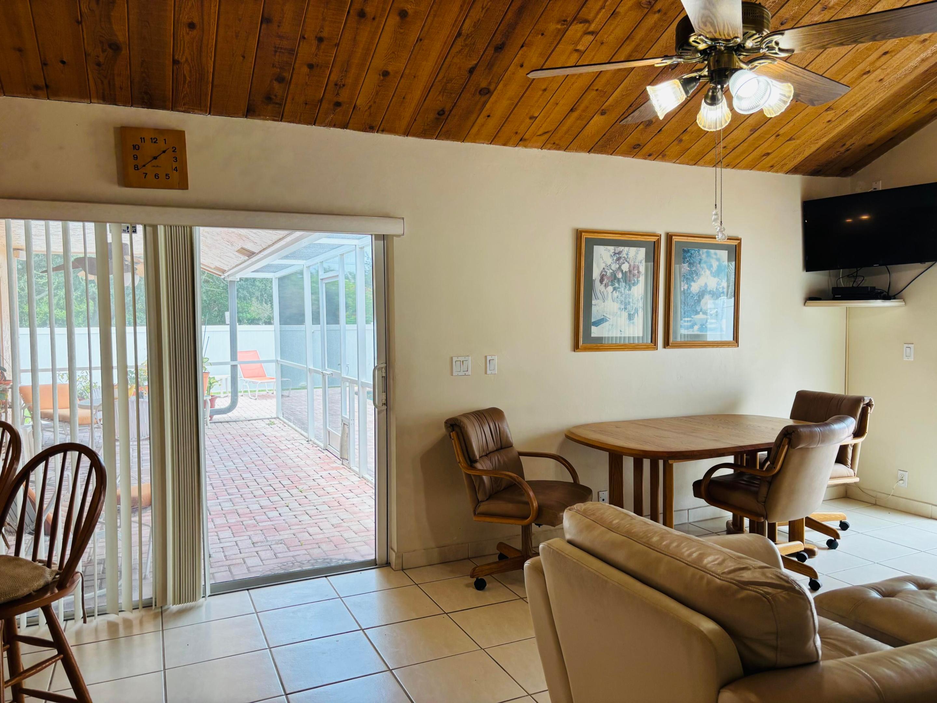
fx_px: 704
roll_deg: +0.0
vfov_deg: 53.1
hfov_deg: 67.3
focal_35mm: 26
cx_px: 468
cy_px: 352
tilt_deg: -2.4
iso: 50
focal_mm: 5.96
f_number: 1.6
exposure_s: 1/120
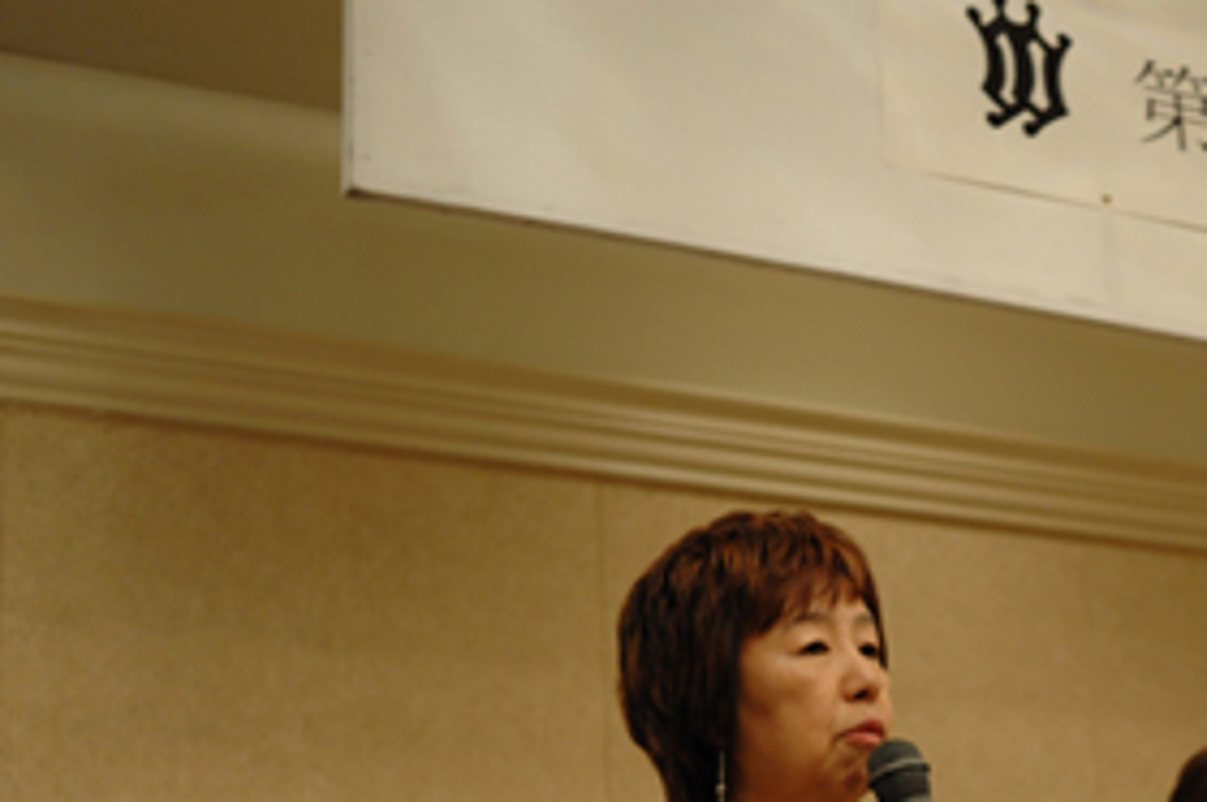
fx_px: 2679
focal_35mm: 80
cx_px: 1168
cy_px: 832
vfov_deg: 16.6
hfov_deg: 24.4
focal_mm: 35
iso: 1000
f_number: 2.8
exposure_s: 1/100
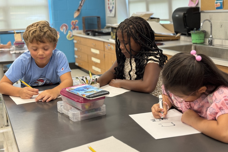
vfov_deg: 26.5
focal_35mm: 51
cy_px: 73
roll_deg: +2.3
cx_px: 116
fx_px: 323
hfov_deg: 38.9
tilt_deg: -10.9
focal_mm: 6.76
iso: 125
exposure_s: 1/60
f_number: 1.78
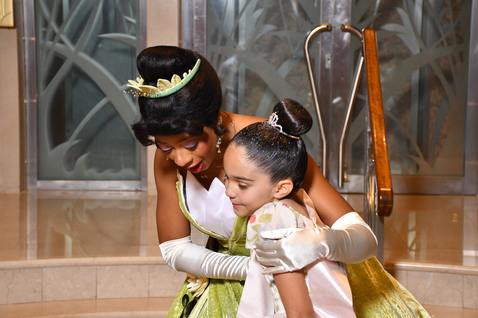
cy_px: 159
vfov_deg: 15.2
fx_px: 1195
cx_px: 239
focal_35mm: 90
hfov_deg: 22.6
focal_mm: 60
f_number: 5.6
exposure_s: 1/125
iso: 1250
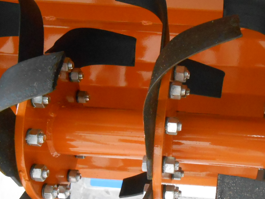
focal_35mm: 50
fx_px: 383
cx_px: 177
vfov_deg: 28.7
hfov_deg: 37.8
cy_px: 146
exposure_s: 1/125
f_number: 3.8
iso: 640
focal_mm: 5.3
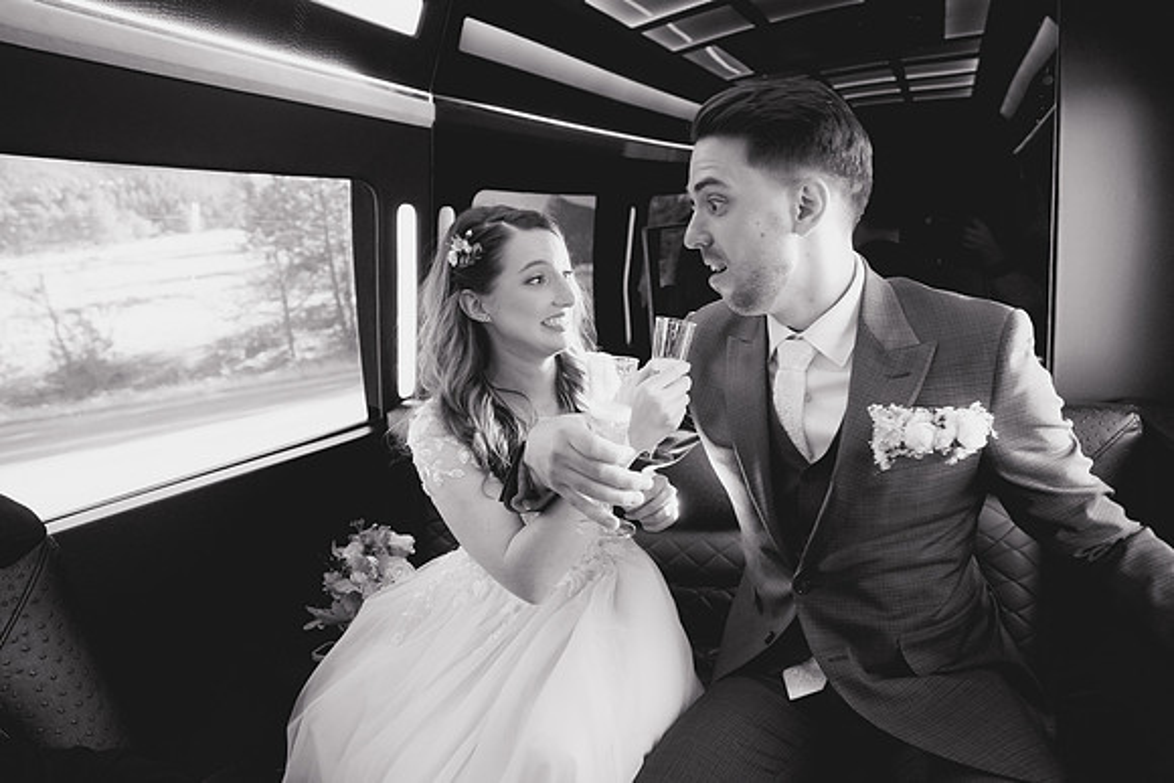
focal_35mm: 20
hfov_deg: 84.7
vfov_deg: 62.6
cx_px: 587
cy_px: 392
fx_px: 644
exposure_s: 1/125
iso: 3200
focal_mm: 18
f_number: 2.8
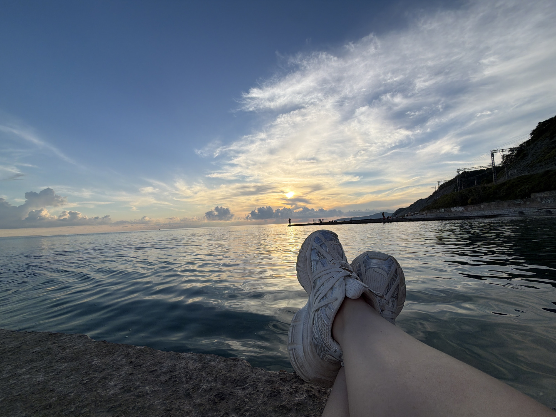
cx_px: 278
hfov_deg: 102.1
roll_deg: +2.8
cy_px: 208
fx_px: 225
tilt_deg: +3.8
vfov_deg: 85.7
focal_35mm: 14
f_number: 2.2
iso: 20
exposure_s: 1/789
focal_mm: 2.22
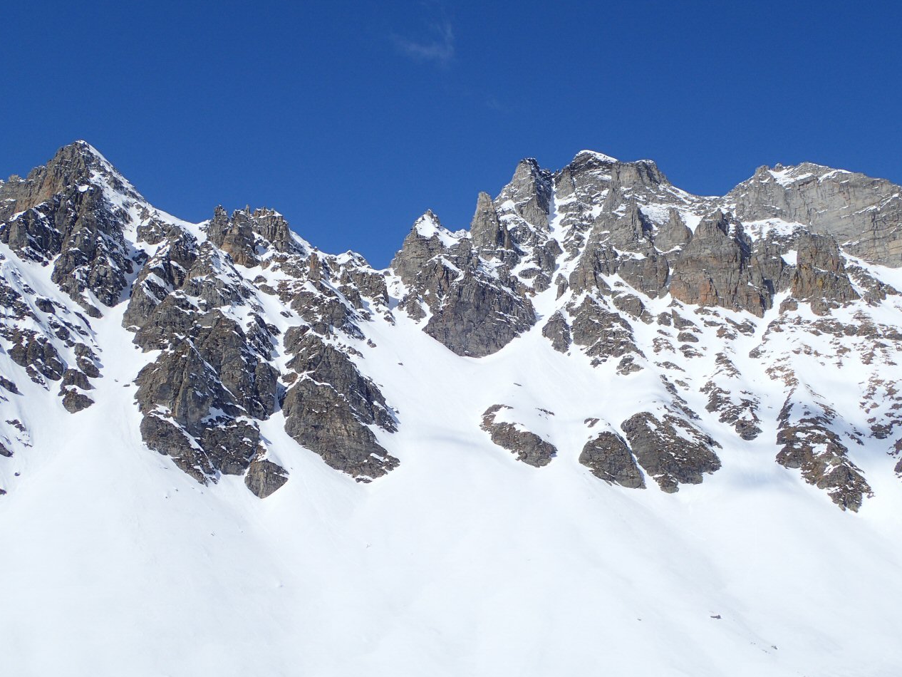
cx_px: 471
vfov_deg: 36.0
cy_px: 328
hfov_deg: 46.8
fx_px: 1042
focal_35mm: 40
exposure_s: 1/250
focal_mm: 6.86
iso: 100
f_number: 10
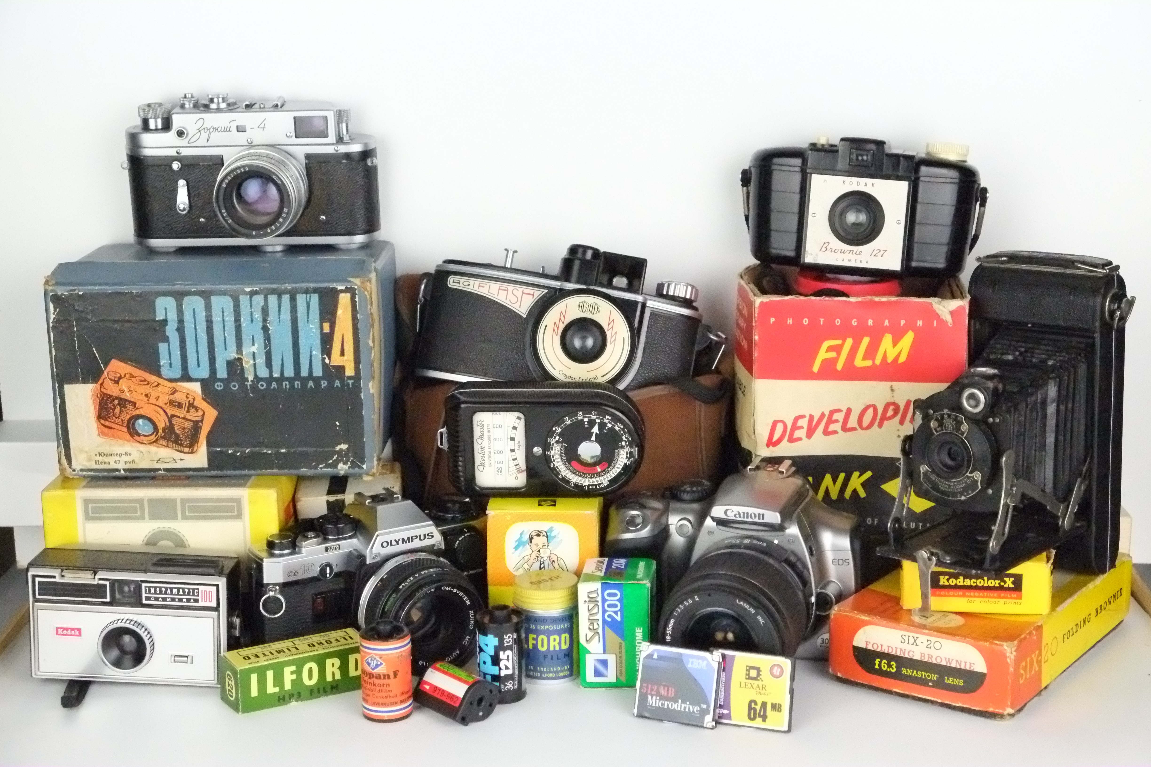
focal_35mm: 54
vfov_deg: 25.1
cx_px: 576
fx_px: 1726
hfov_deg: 36.9
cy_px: 384
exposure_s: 1/4000
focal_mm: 35.8
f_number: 5.6
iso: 25600
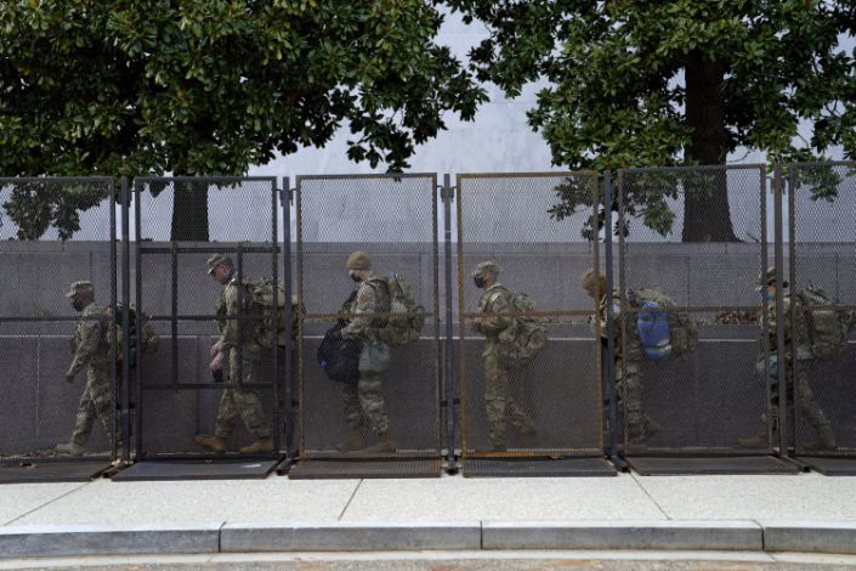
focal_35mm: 50
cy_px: 286
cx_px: 428
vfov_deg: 27.0
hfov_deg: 39.6
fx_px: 1189
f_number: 2.8
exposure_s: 1/160
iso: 50
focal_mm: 50
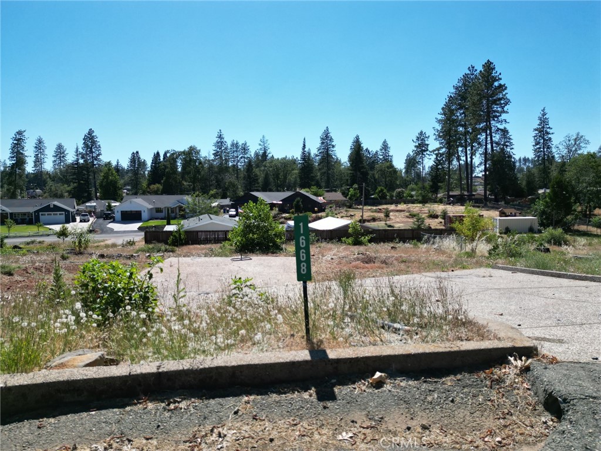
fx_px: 417
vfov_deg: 56.8
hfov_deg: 71.6
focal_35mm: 24
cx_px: 300
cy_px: 226
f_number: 1.7
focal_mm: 6.72
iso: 130
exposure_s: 1/3000
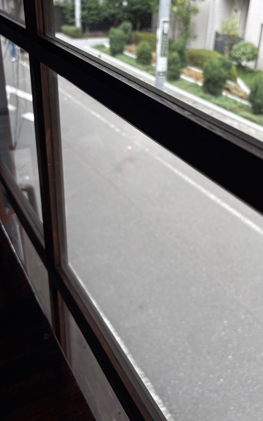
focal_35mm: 34
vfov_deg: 56.2
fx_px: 390
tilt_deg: -25.4
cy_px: 164
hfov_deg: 37.0
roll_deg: -4.5
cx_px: 169
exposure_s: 1/485
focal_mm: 5.96
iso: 50
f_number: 1.6
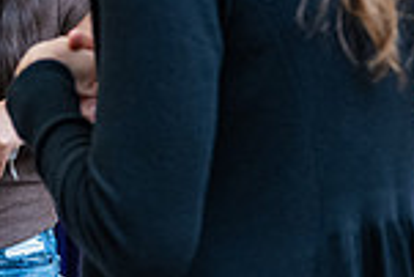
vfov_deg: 8.5
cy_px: 21
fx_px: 1853
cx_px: -44
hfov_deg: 12.5
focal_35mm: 161
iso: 2000
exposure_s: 1/200
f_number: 3.2
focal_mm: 42
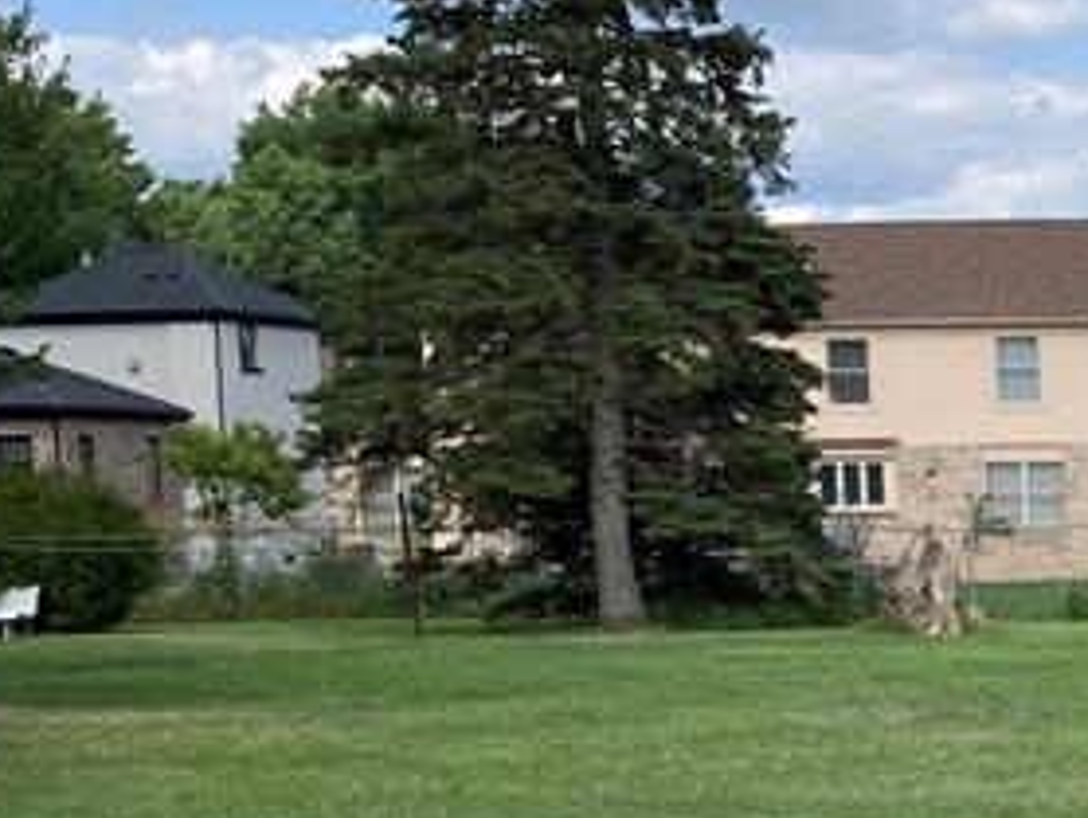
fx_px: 3240
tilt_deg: -6.1
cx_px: 1636
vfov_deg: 14.1
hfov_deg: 17.2
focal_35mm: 103
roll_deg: -0.8
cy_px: 869
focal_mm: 3.99
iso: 20
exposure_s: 1/1350
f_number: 1.8
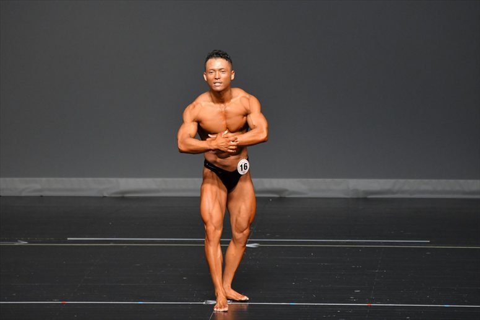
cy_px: 160
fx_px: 4198
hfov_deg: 6.5
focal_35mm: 315
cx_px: 240
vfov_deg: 4.4
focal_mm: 210
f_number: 5.6
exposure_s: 1/400
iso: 2500
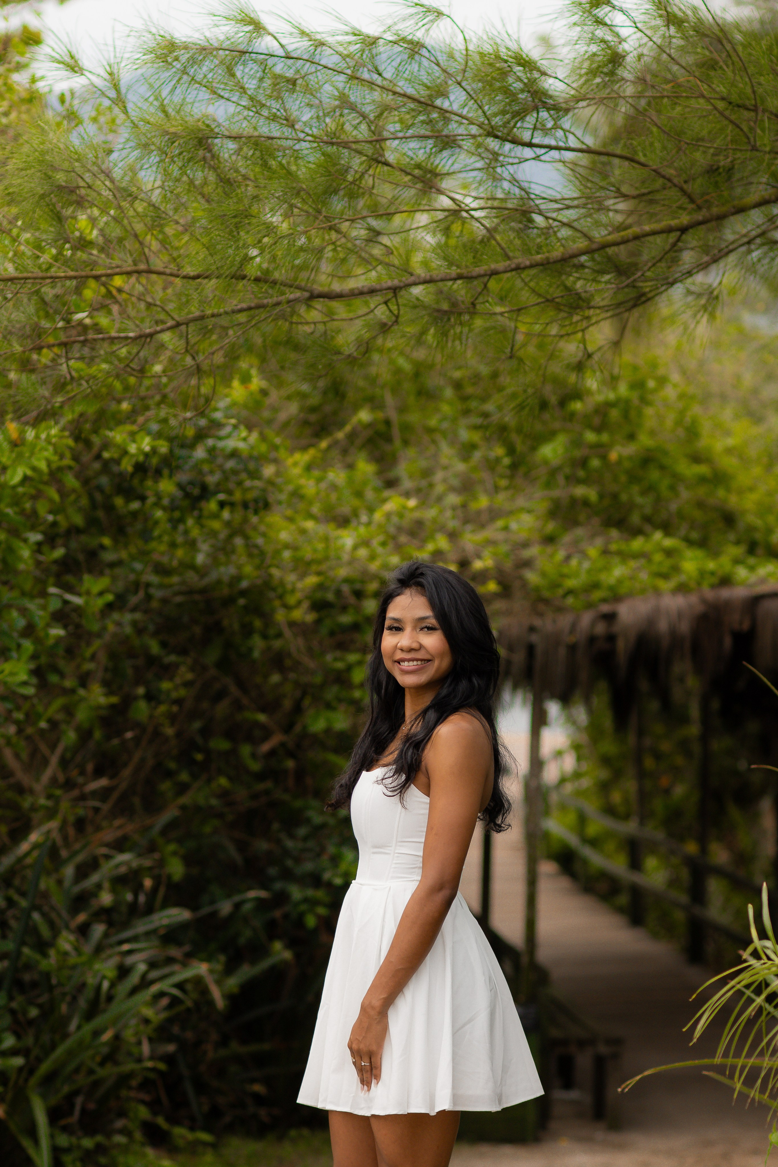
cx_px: 389
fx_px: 4133
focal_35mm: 128
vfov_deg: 16.1
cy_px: 584
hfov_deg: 10.8
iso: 200
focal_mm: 85
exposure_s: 1/320
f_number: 3.2
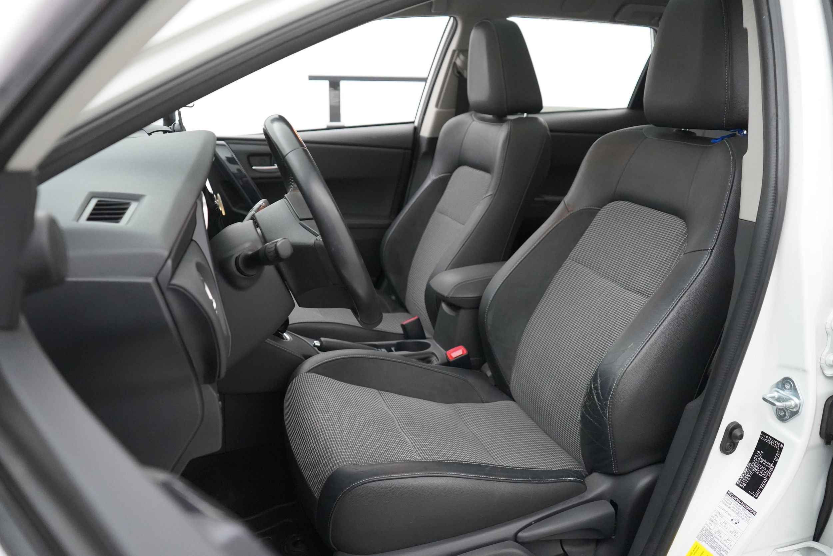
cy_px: 278
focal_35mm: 29
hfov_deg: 63.7
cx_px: 416
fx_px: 671
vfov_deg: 45.0
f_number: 4
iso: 10000
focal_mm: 29
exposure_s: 1/160
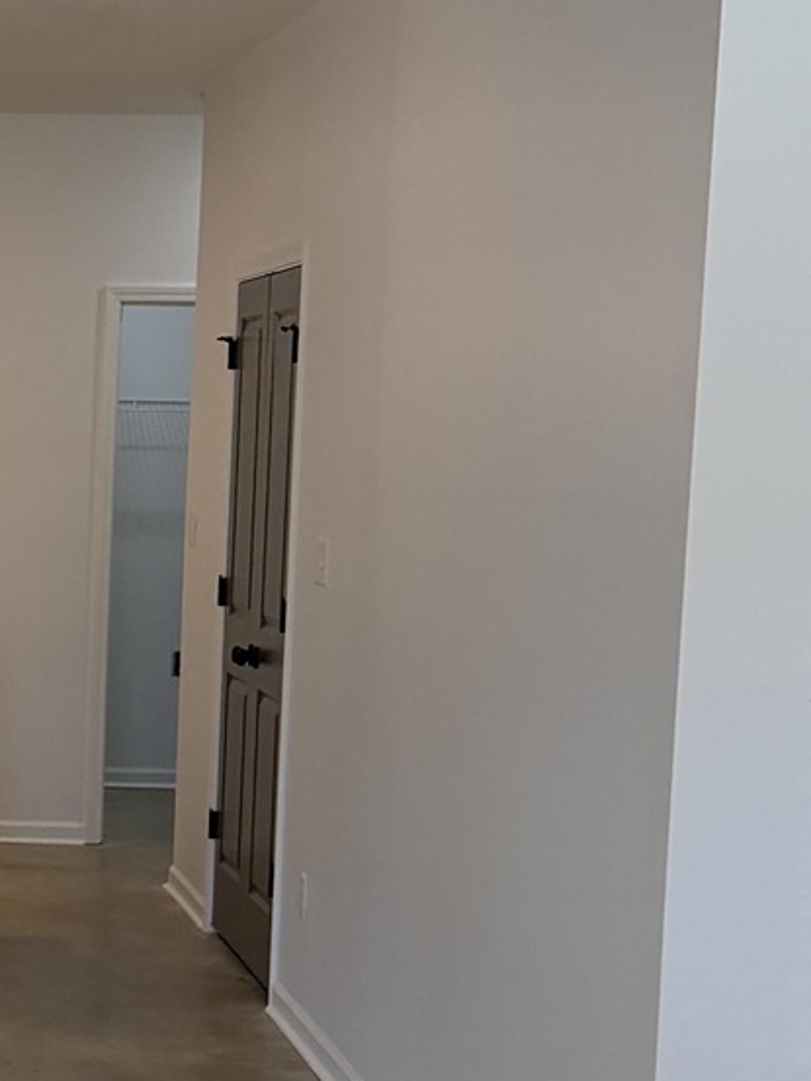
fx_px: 3123
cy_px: 719
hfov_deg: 14.1
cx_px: -287
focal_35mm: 100
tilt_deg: -5.7
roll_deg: -1.0
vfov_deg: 19.6
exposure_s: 1/236
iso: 200
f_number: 1.78
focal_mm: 6.76
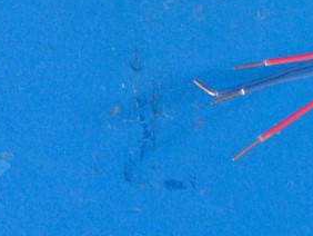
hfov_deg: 14.4
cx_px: 483
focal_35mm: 127
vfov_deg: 11.1
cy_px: -156
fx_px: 1149
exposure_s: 1/30
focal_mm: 6.3
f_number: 3.2
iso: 250
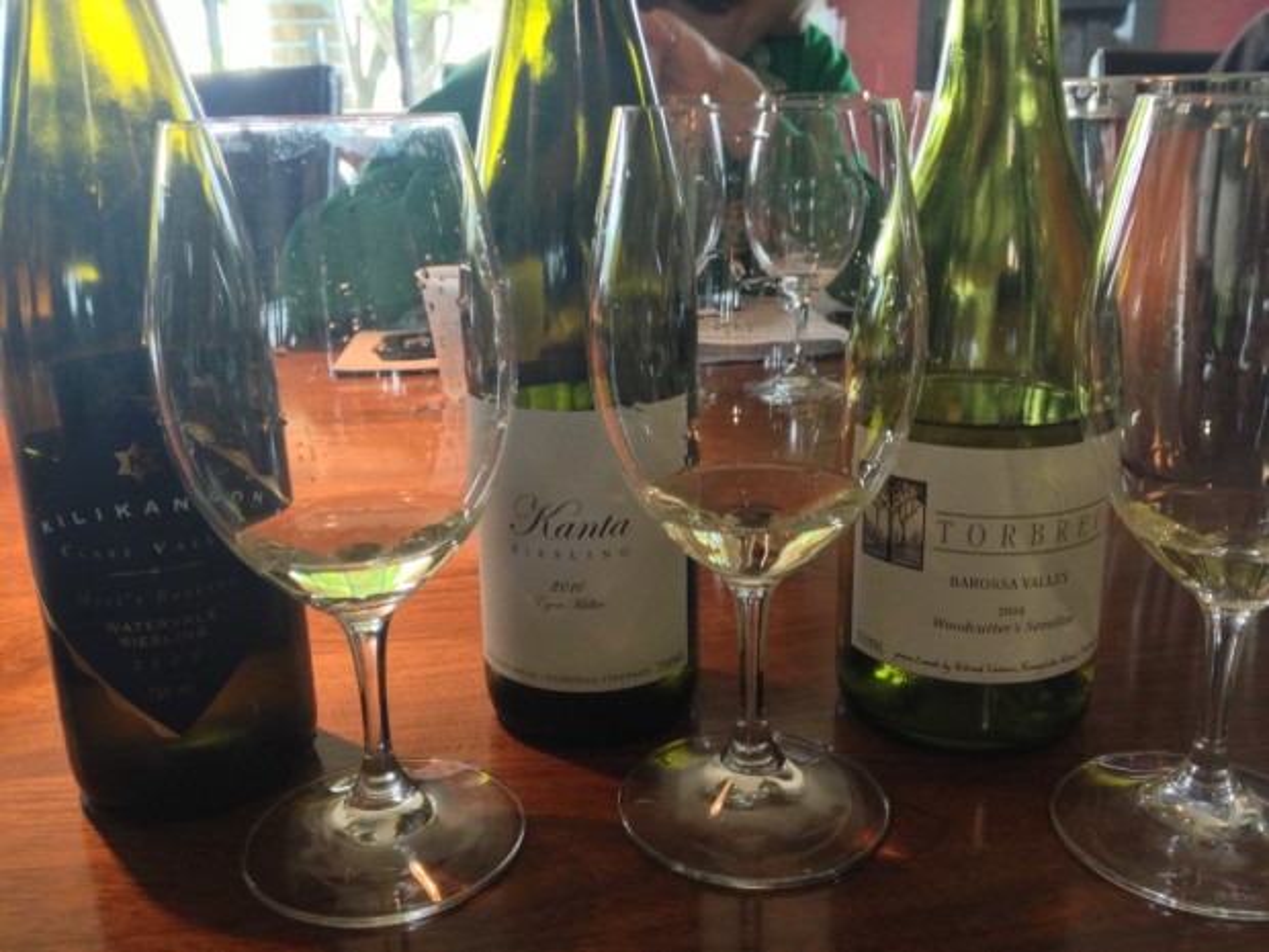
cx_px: 634
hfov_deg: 52.6
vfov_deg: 40.7
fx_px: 1283
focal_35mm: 35
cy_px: 476
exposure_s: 1/20
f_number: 2.4
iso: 160
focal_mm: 4.28
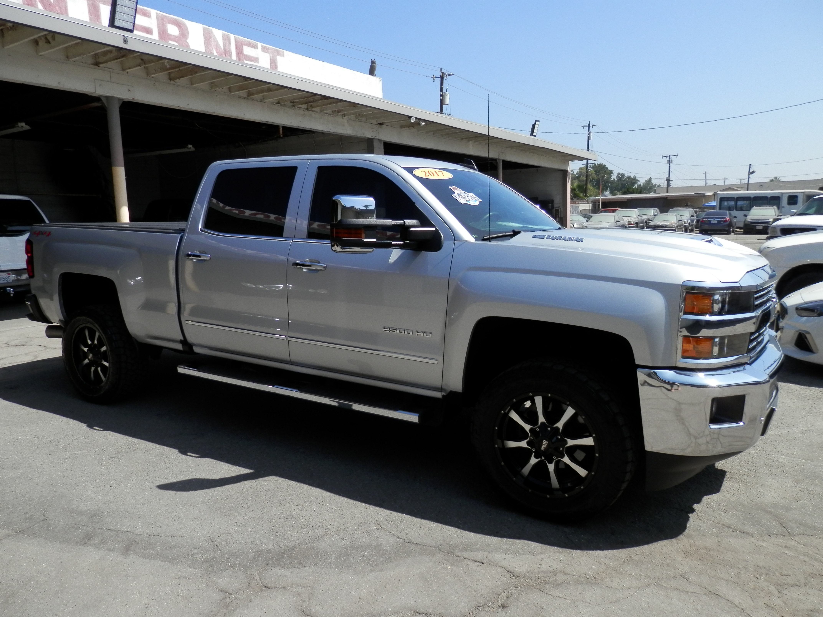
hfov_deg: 69.4
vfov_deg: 54.9
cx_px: 412
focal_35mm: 25
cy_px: 308
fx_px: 594
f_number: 3
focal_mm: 4.5
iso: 80
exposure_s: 1/1000
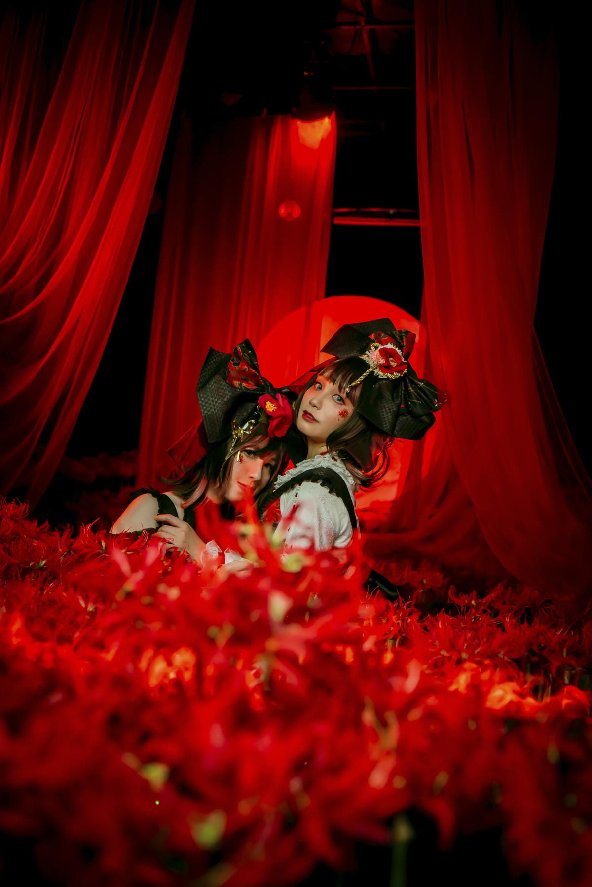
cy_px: 444
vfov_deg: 54.4
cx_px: 296
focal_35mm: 35
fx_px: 863
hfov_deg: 37.9
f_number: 2.5
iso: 640
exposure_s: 1/200
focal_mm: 35
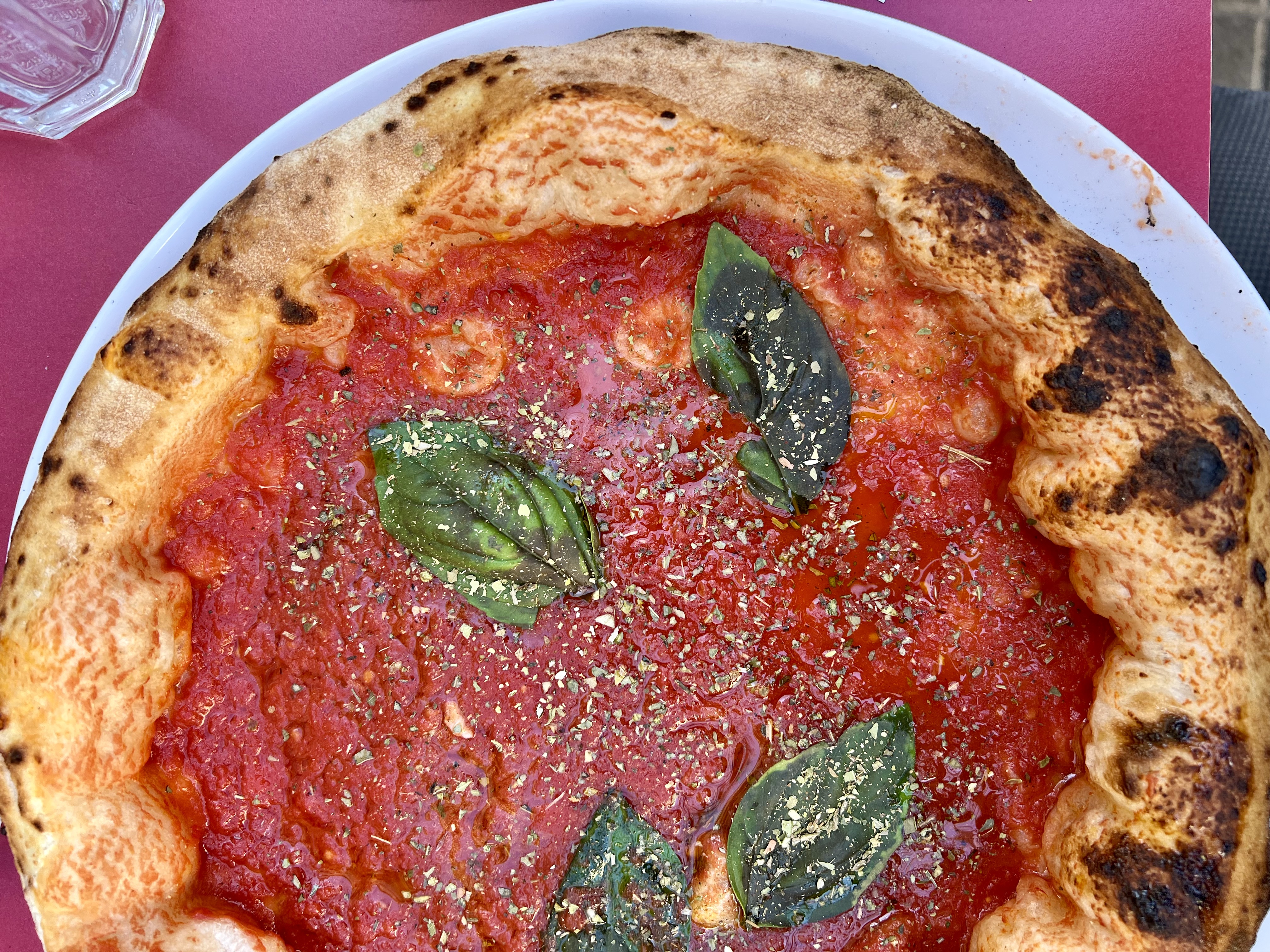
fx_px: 954
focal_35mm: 26
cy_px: 476
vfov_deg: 53.1
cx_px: 635
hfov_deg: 67.3
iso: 40
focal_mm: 5.7
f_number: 1.5
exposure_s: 1/121
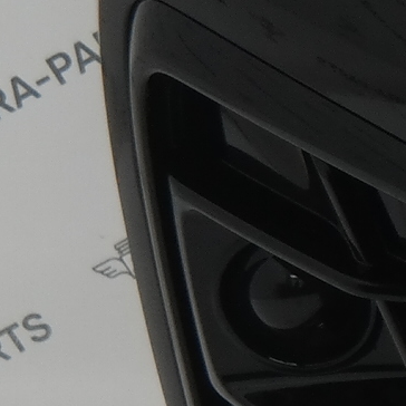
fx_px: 4936
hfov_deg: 4.1
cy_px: 23
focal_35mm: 372
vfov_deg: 4.7
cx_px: 2095
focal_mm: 27
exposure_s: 1/50
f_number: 4
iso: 200
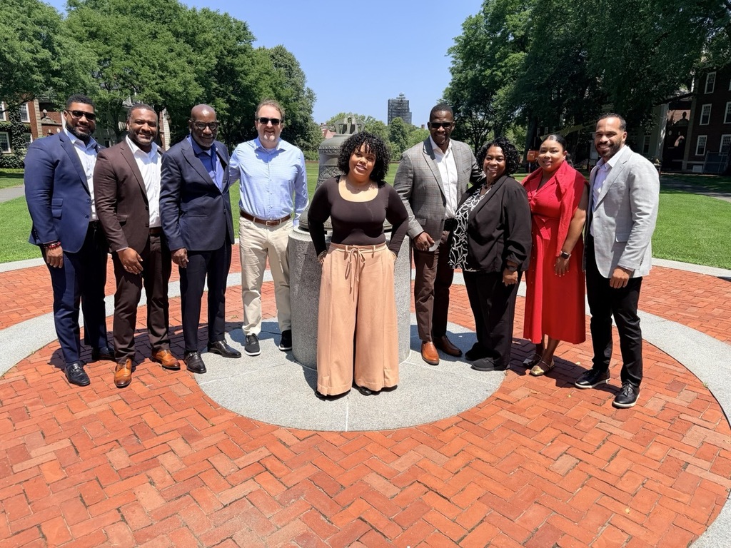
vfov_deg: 56.8
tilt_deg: -12.4
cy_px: 274
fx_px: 507
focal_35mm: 24
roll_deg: -1.1
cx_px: 366
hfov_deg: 71.6
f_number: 1.78
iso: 80
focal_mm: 6.76
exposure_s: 1/3145
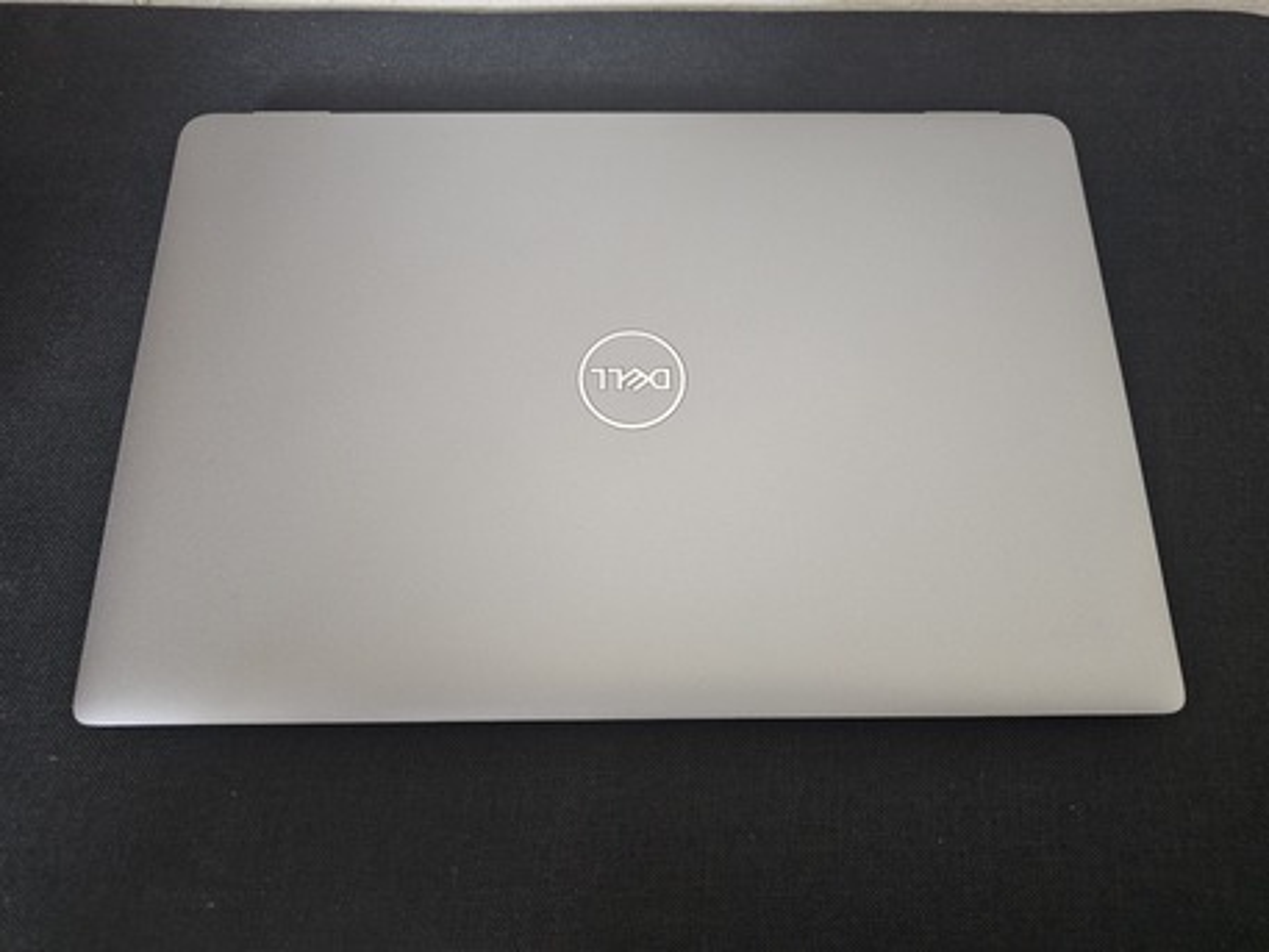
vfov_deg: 58.9
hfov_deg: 73.9
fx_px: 843
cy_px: 476
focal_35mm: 23
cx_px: 634
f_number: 1.7
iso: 640
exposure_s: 1/30
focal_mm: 6.3
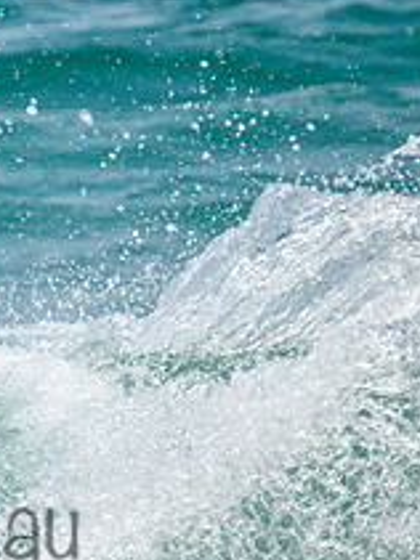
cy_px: 436
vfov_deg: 1.0
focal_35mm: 1966
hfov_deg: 0.8
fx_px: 31837
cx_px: -260
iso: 720
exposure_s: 1/2000
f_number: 11
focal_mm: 650
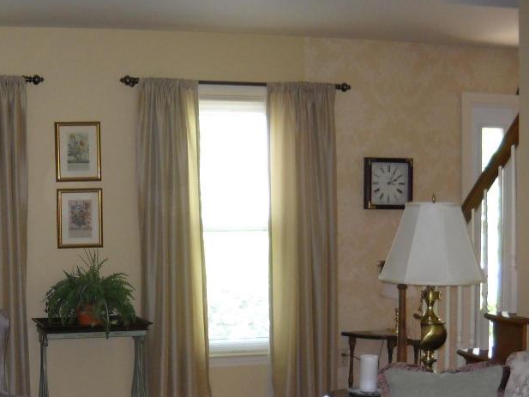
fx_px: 1039
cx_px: 117
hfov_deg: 28.0
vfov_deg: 21.4
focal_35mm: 68
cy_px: 306
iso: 200
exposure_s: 1/30
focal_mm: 6.72
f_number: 3.1
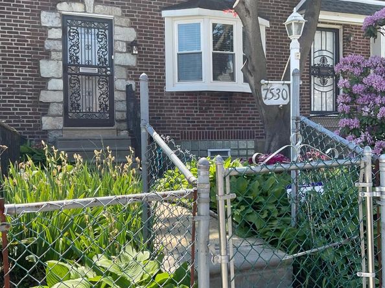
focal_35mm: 34
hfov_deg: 54.0
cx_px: 192
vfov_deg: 41.8
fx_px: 378
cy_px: 144
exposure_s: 1/465
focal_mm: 3
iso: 16
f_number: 1.8
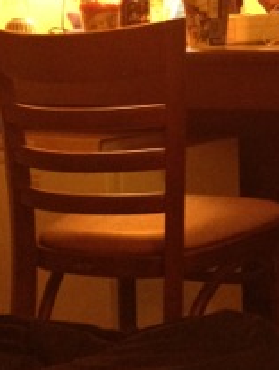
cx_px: 313
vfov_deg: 17.7
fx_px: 1157
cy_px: -11
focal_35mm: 108
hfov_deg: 13.5
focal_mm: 4.28
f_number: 2.4
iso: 320
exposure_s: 1/20
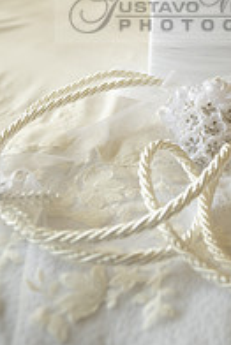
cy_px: 2
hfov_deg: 21.5
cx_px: 205
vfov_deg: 30.2
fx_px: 596
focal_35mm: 62
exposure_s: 1/200
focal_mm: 27
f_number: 3.2
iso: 400
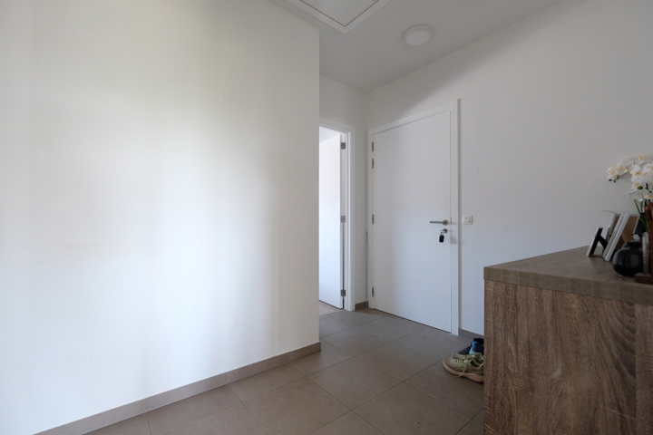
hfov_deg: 100.4
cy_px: 218
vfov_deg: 77.3
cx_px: 326
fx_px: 272
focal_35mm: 15
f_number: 4
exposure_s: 1/30
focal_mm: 10
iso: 800
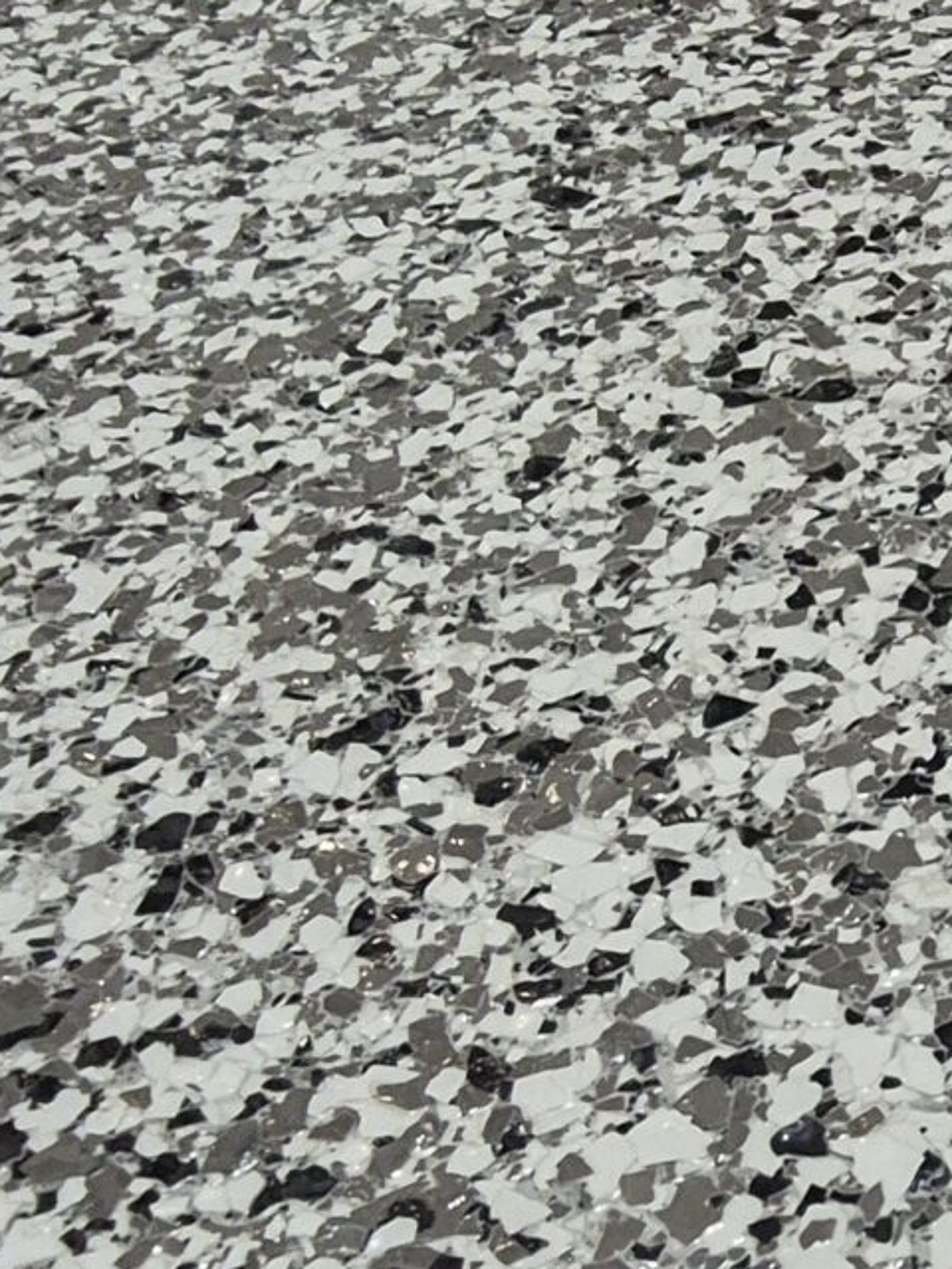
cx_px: 1194
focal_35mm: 52
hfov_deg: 24.8
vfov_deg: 36.6
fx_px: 1907
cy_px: 801
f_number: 2.2
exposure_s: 1/50
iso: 800
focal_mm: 2.2
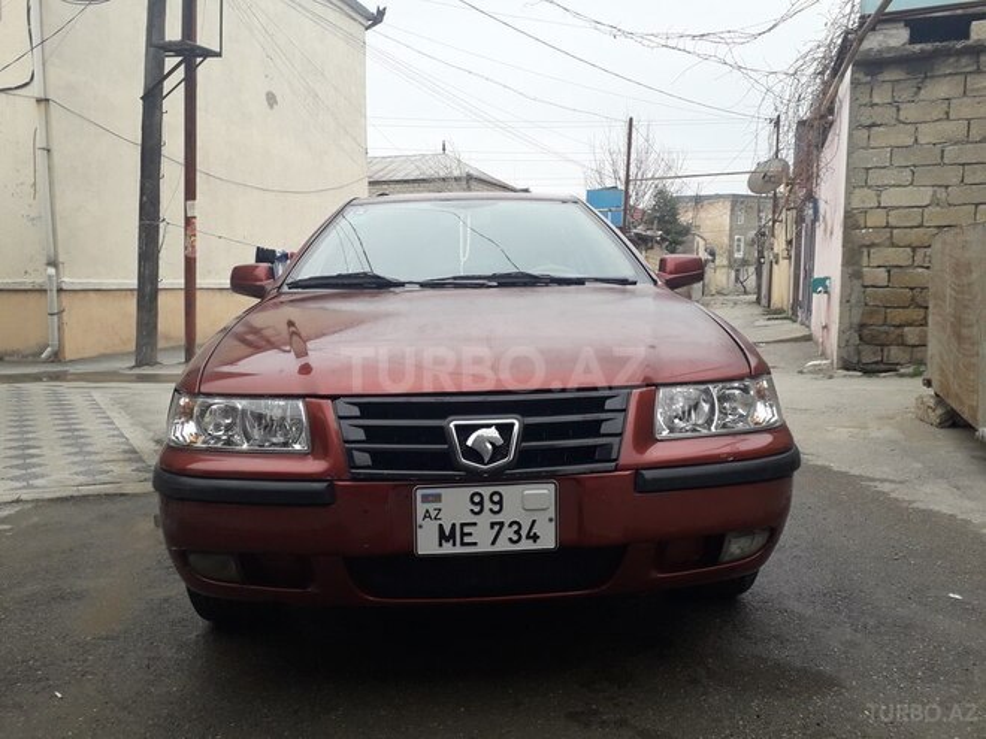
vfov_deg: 51.4
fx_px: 769
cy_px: 370
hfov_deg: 65.3
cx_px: 493
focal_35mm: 27
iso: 40
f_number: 1.9
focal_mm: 3.6
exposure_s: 1/351
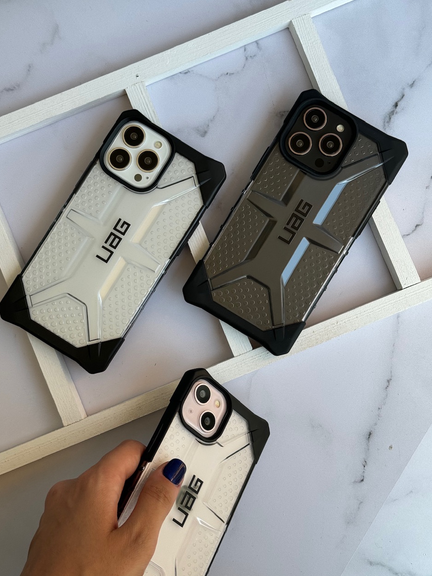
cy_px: 287
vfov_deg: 38.9
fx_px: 816
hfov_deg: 29.7
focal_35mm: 49
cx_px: 214
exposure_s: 1/433
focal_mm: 6.76
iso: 64
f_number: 1.78
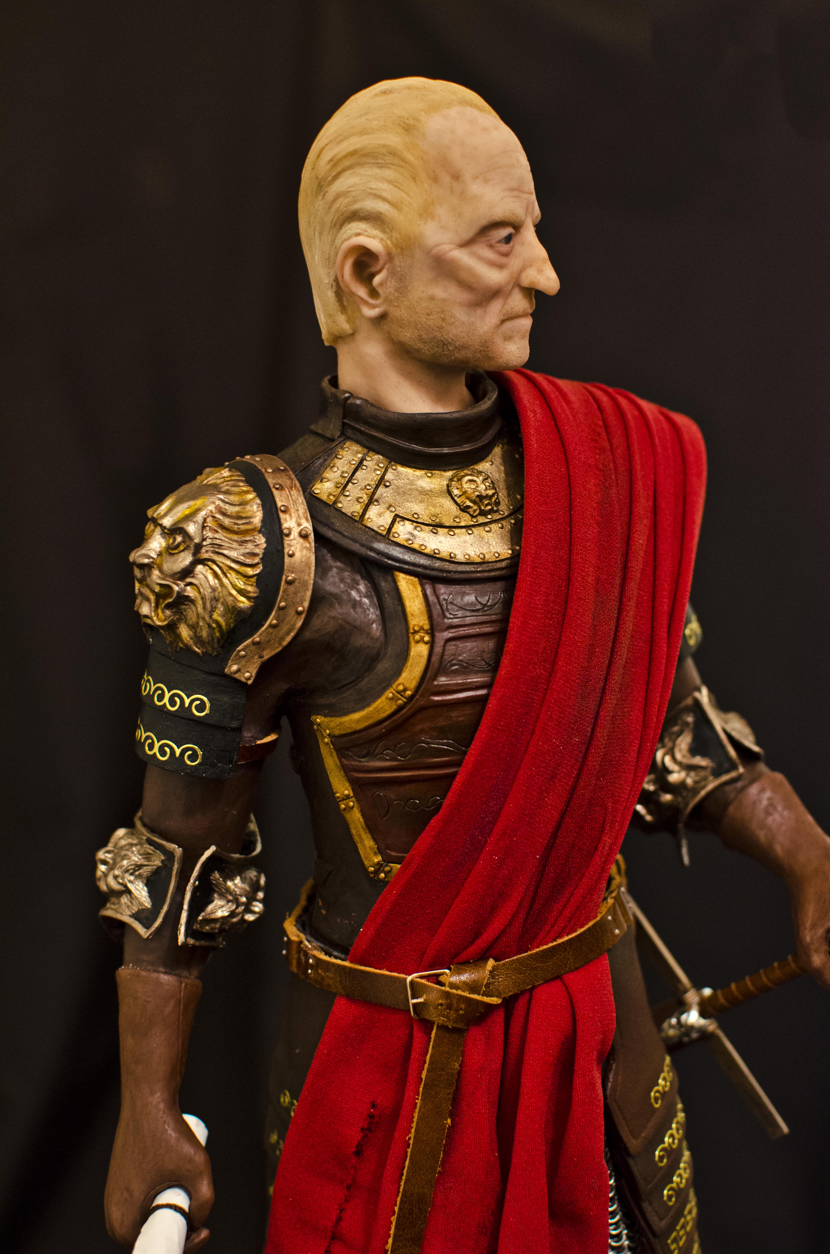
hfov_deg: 25.6
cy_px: 627
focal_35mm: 52
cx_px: 415
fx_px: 1824
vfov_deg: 37.9
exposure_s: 1/30
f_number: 2.8
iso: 1000
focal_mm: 35
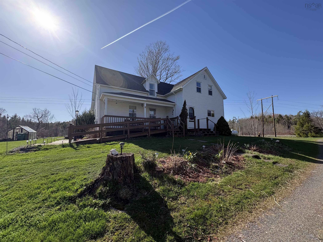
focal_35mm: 14
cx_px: 162
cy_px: 121
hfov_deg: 102.1
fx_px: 131
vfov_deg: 85.7
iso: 64
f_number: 2.2
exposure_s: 1/1160
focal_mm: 2.22
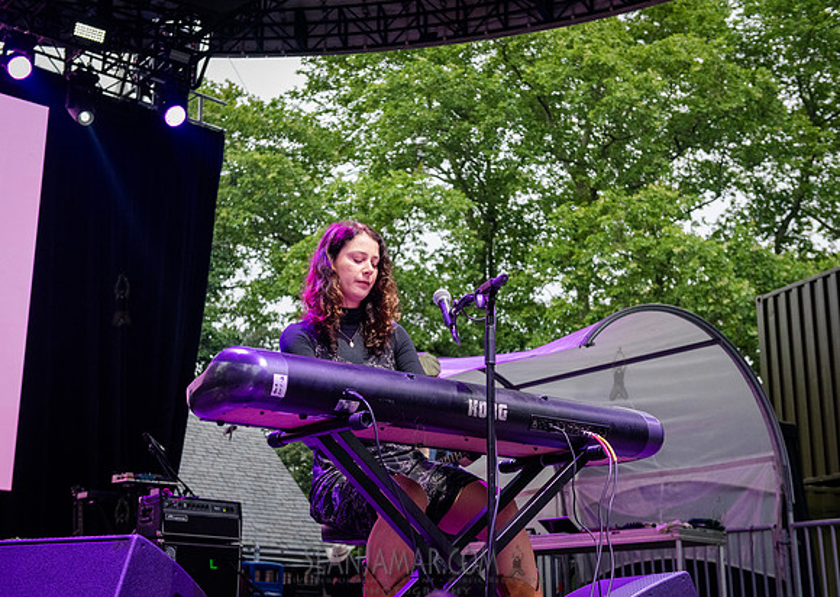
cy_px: 302
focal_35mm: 51
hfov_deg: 38.4
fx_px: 1207
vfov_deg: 27.8
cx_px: 388
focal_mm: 48
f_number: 4.5
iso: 3200
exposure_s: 1/640
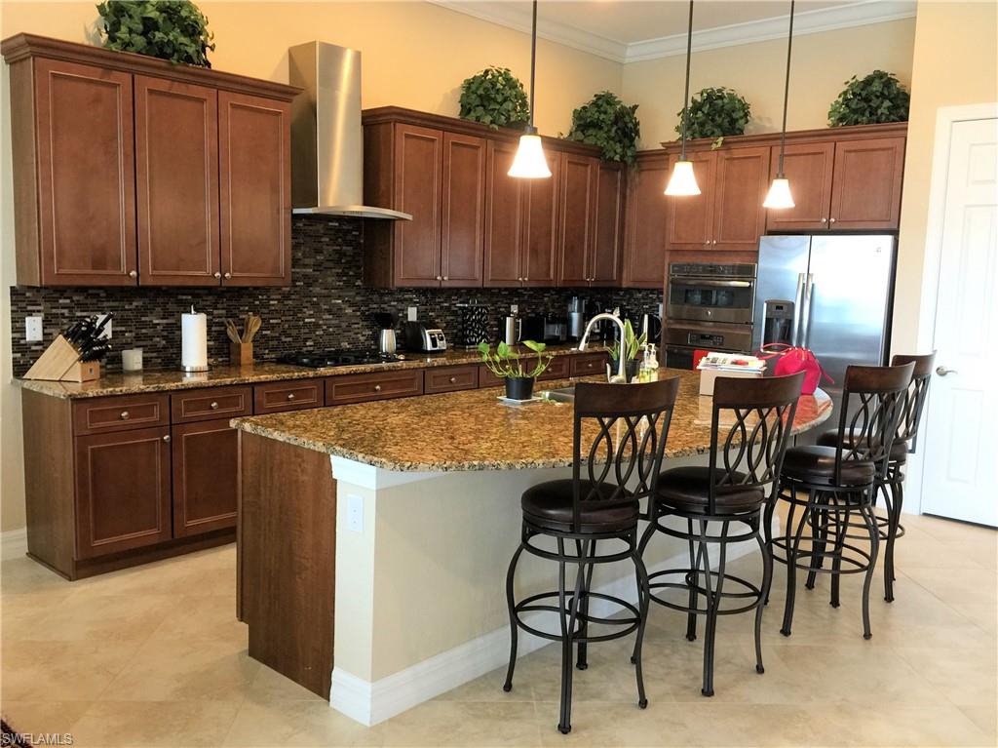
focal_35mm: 29
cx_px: 499
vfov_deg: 48.2
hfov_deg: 61.7
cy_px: 374
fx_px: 836
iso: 80
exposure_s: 1/15
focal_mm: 4.15
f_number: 2.2
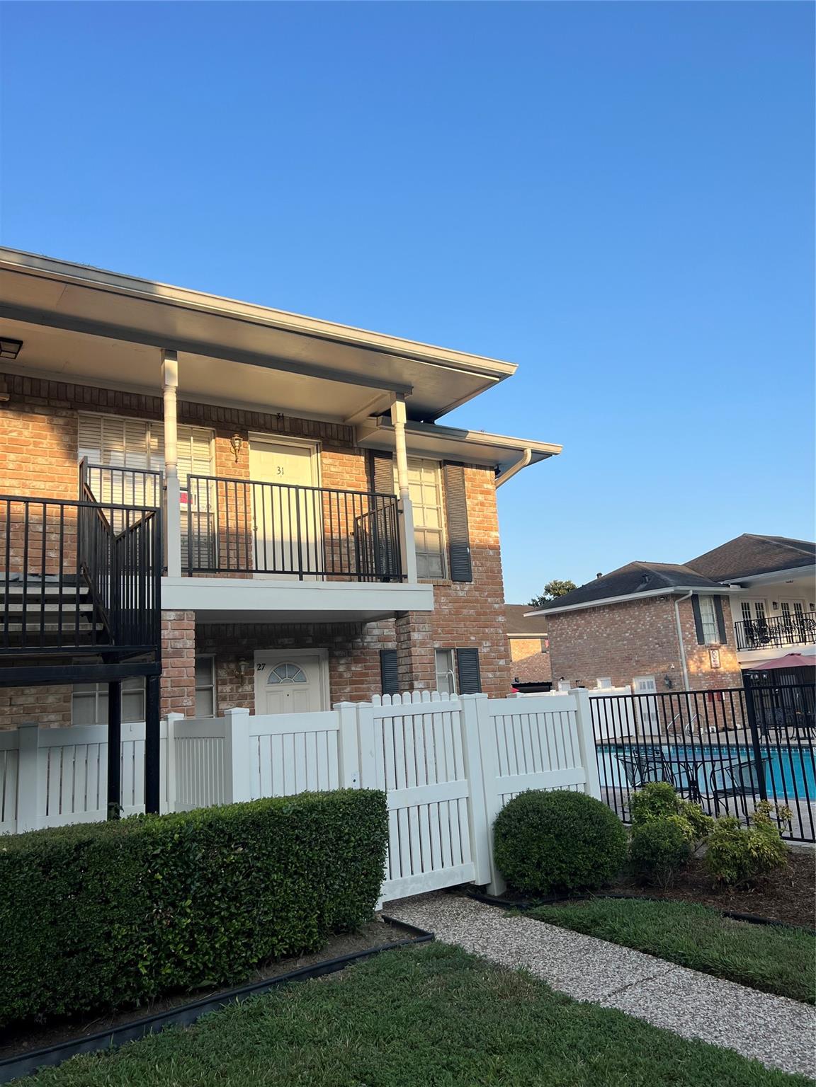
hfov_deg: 53.1
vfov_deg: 67.3
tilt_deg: +10.8
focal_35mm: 26
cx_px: 408
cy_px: 544
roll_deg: +3.7
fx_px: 817
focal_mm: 5.7
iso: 50
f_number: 1.5
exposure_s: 1/1575
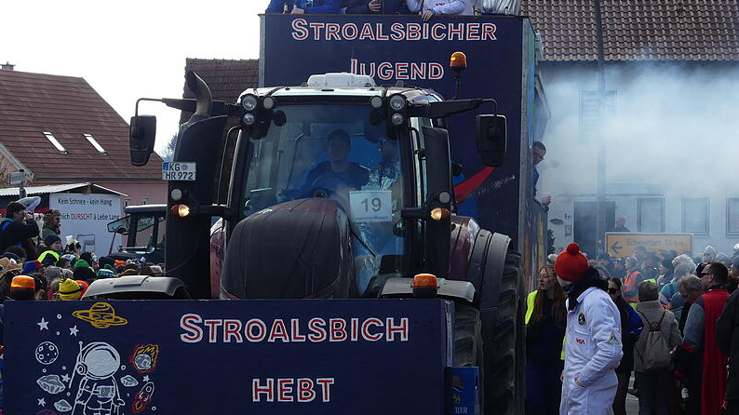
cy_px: 227
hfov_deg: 19.1
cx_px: 370
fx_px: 2194
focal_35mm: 112
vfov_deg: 10.8
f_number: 4
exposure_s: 1/500
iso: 100
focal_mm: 18.3
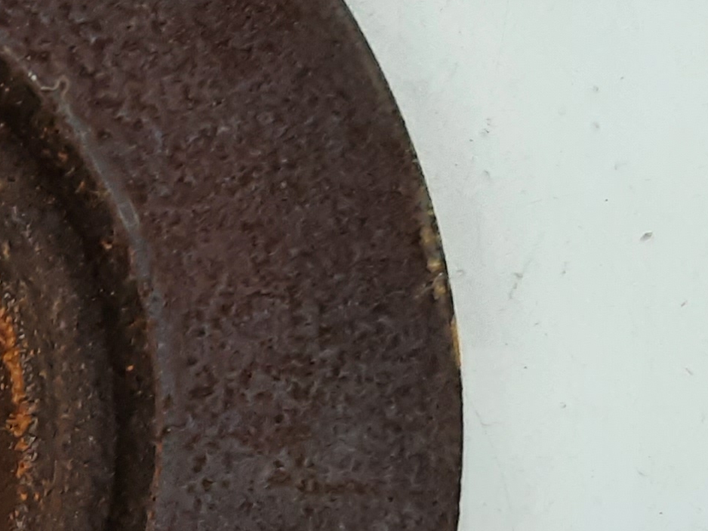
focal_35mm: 94
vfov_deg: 15.6
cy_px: 460
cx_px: -322
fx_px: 1922
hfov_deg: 18.7
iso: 160
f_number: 1.9
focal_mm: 2.91
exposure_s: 1/50
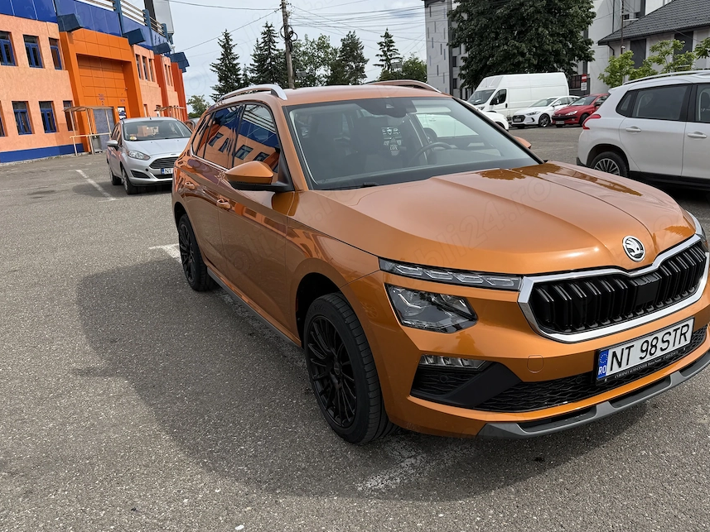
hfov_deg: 63.4
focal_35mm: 28
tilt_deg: -13.7
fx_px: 574
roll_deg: +3.2
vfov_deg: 49.7
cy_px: 256
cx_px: 365
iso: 80
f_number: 1.78
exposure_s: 1/3425
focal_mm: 6.76
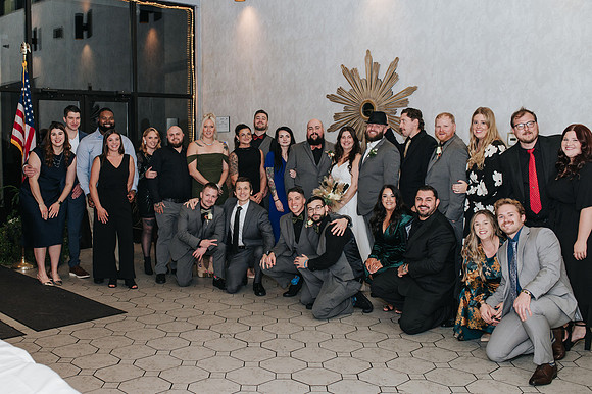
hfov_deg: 47.9
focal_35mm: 40
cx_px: 253
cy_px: 188
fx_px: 664
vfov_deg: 33.0
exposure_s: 1/200
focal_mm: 35
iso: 800
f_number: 3.2
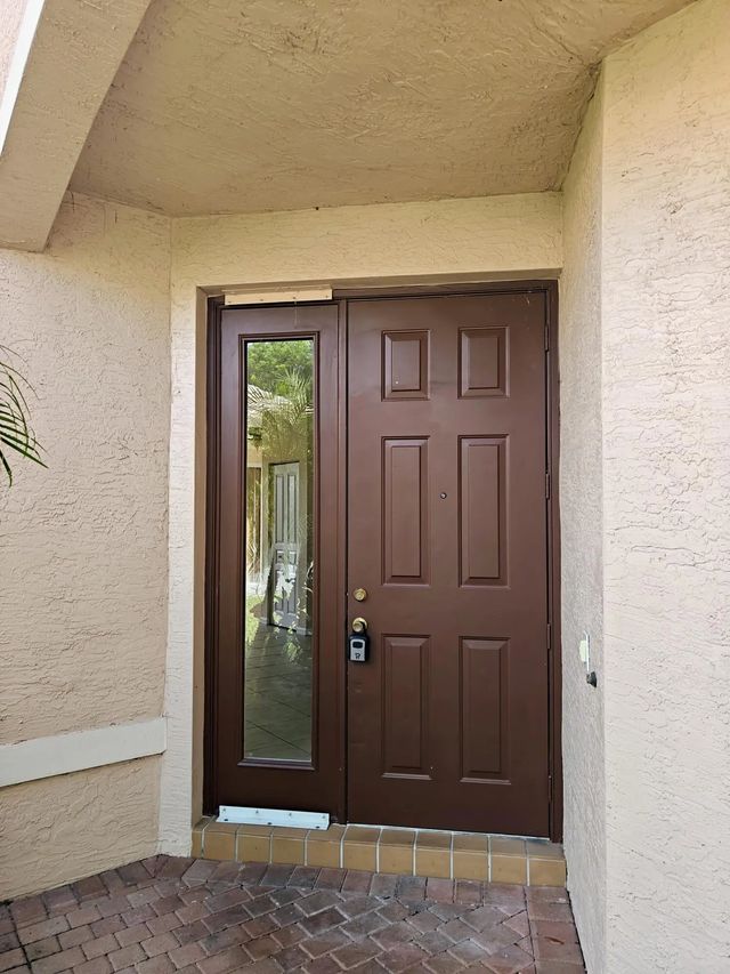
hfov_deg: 56.8
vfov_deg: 71.6
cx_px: 365
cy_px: 487
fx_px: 675
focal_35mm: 24
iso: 100
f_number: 1.8
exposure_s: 1/200
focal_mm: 5.59
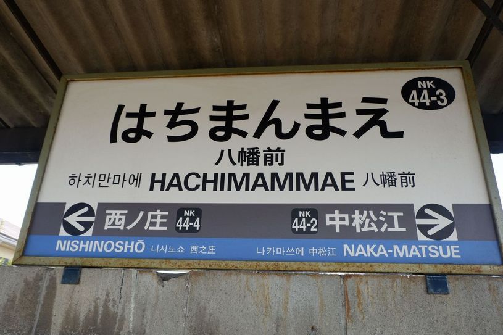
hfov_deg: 69.4
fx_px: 363
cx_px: 252
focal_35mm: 26
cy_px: 168
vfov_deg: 49.5
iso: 200
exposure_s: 1/125
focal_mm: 17.5
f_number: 5.6
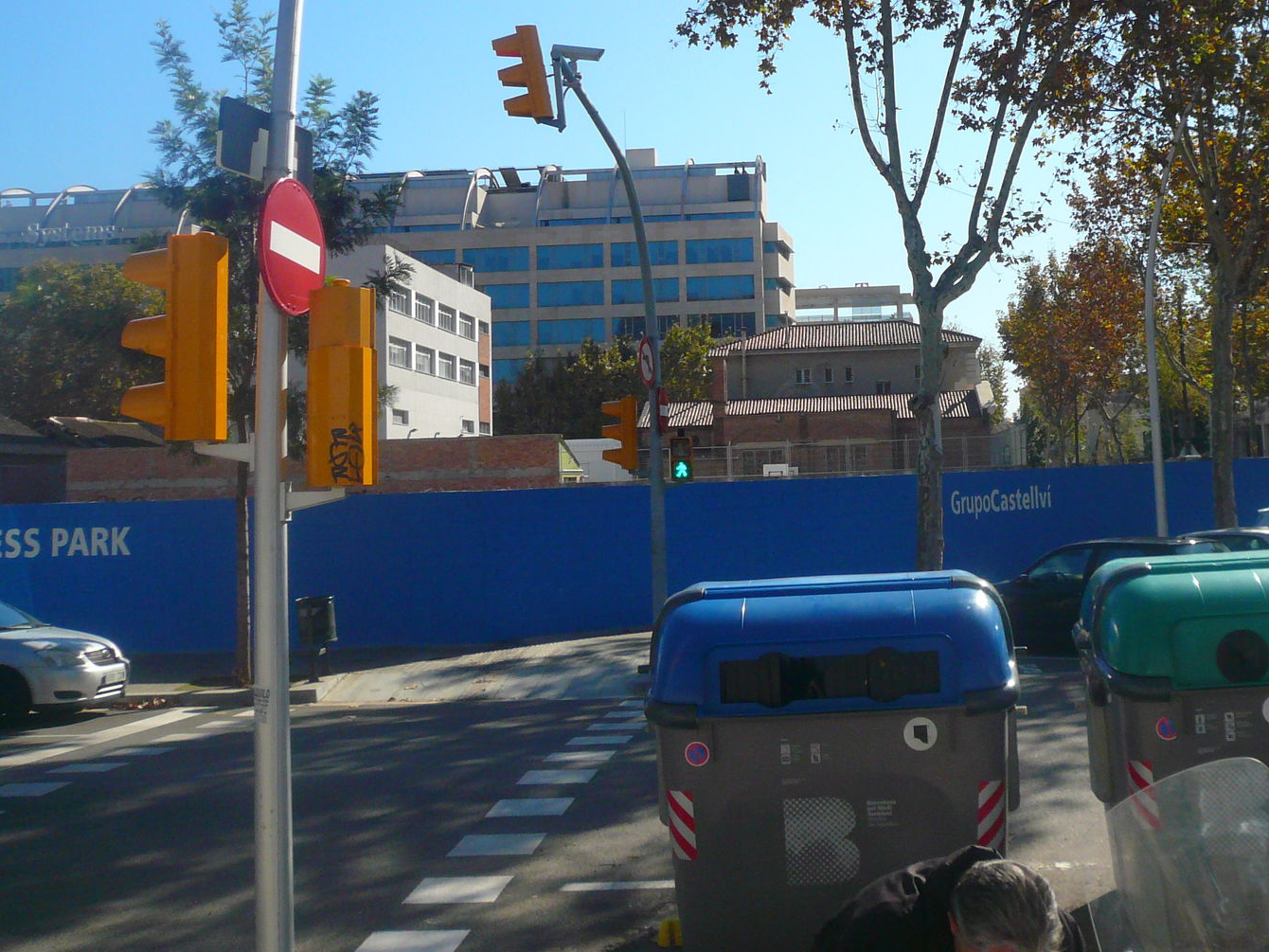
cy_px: 287
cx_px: 838
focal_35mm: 43
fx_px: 1576
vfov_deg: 33.2
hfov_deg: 43.3
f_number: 8
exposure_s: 1/200
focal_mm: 4.9
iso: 100
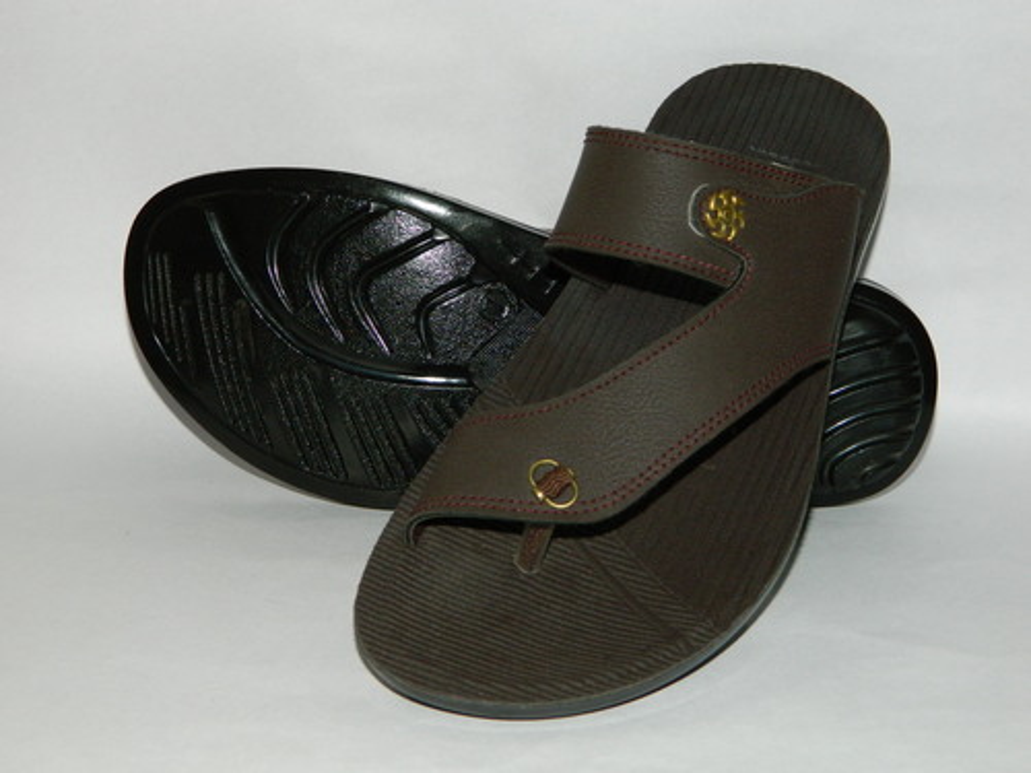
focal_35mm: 70
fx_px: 2085
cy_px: 386
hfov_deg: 27.8
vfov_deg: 21.0
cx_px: 516
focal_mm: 12.6
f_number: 4
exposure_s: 1/50
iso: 200
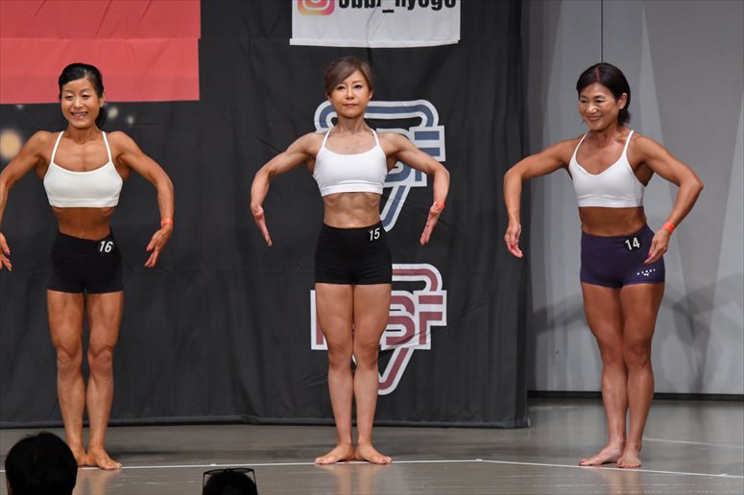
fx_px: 4648
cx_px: 372
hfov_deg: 9.2
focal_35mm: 225
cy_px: 248
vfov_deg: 6.1
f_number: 5.6
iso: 4000
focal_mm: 150
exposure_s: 1/400
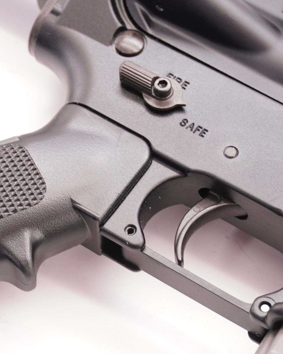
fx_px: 1602
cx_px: 25
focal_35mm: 153
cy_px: 235
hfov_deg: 10.0
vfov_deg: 12.6
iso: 1000
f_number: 5.6
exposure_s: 1/125
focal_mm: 51
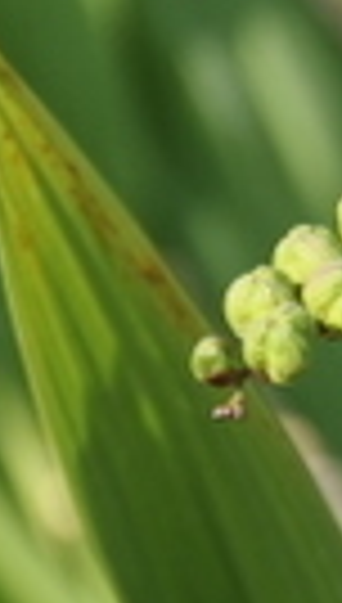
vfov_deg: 2.7
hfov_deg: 1.5
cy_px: 58
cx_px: 1426
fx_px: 12739
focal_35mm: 795
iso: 200
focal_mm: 85
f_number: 8
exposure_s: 1/250
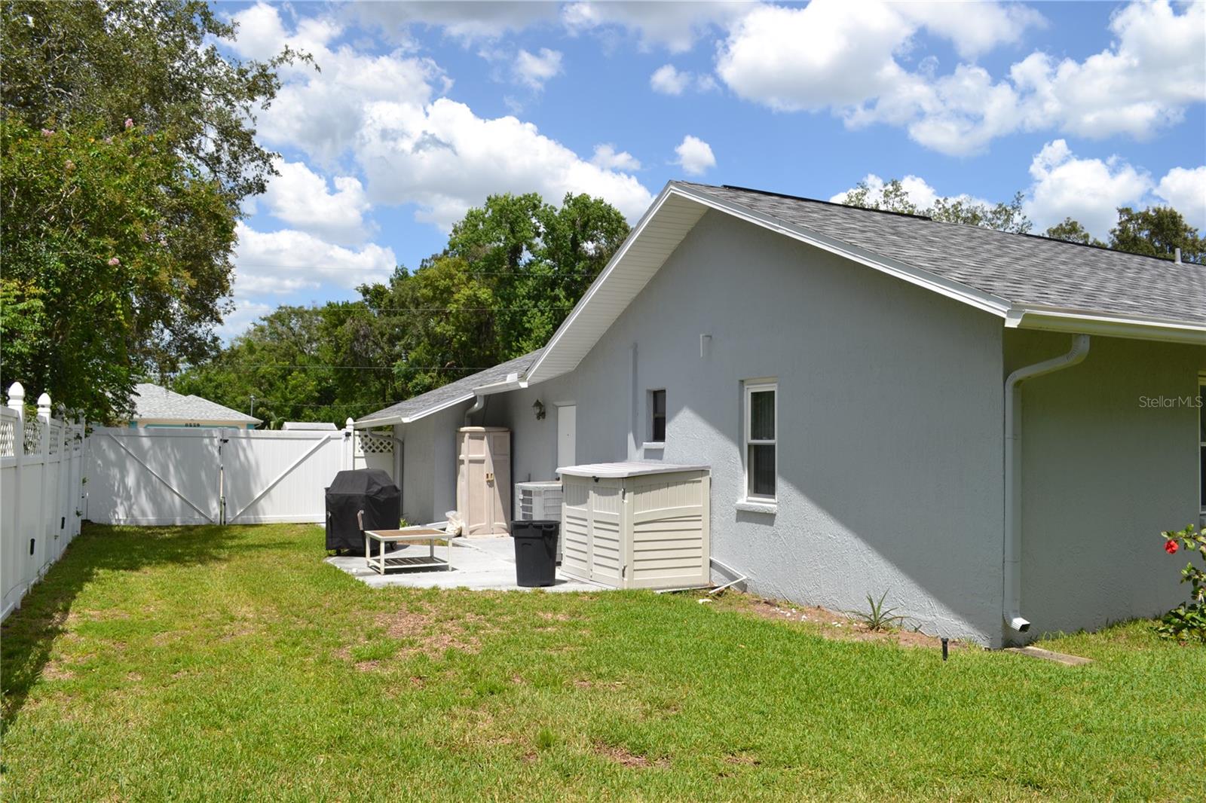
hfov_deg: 67.4
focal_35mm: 27
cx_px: 603
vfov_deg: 47.9
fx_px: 904
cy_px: 402
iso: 100
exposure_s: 1/250
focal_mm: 18
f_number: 8
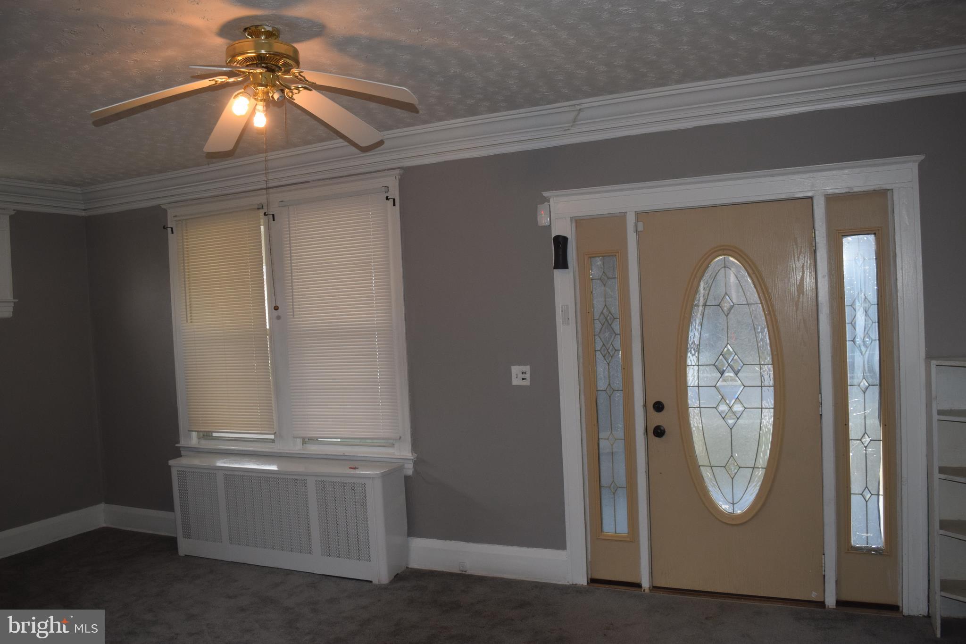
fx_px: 966
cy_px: 322
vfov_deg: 36.9
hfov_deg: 53.1
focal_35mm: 36
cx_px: 483
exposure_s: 1/125
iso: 640
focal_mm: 24
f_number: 5.6
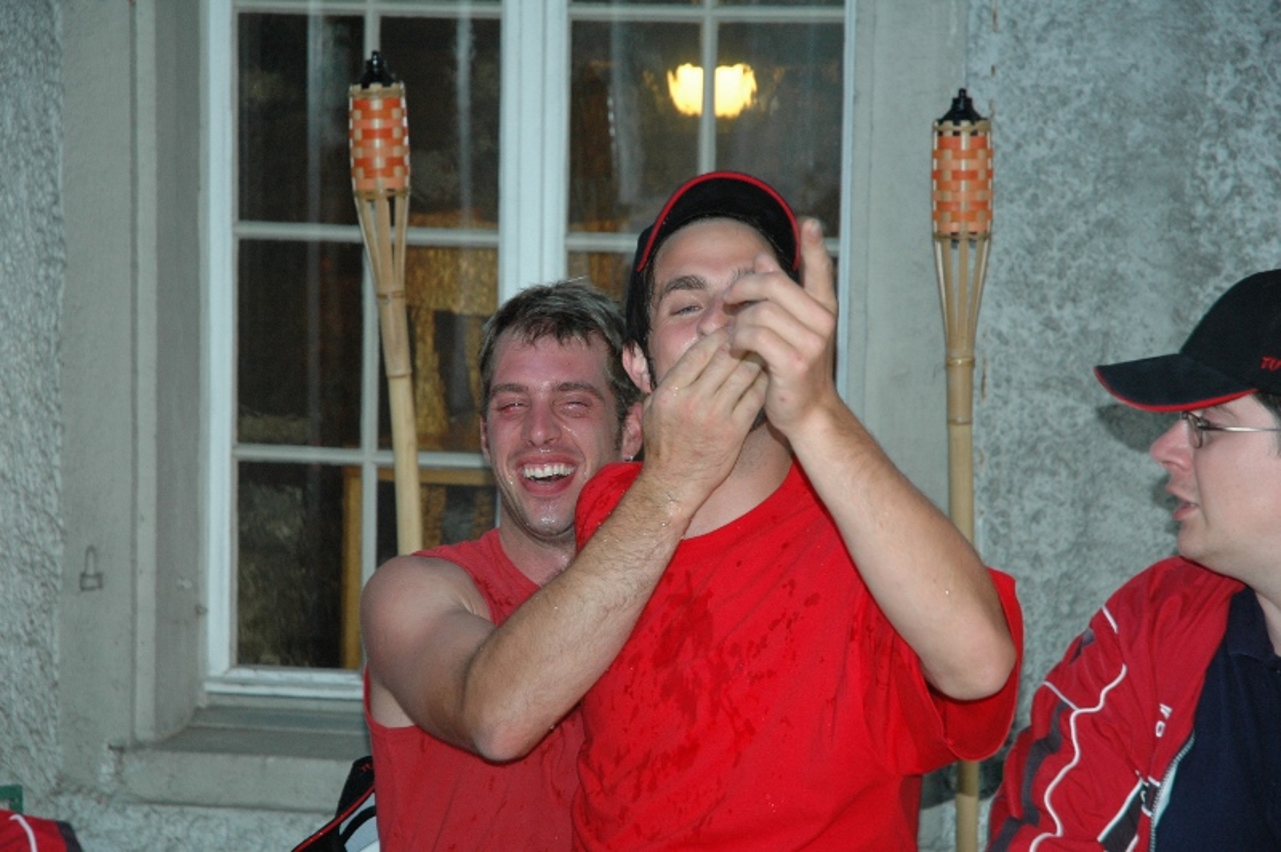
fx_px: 3733
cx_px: 640
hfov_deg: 19.5
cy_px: 426
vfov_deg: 13.0
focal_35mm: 105
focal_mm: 70
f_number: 4.5
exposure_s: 1/60
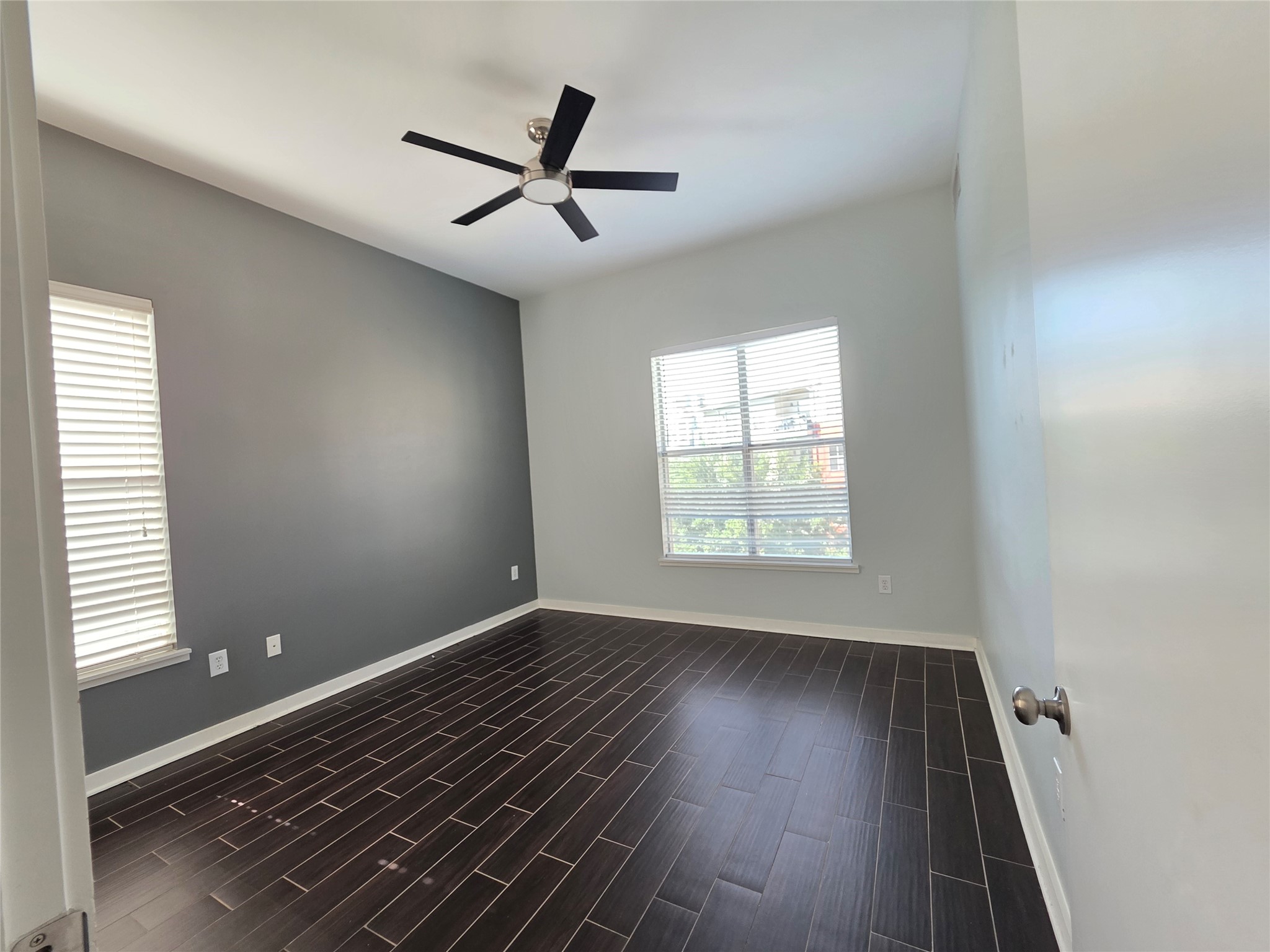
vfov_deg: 89.9
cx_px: 635
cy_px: 476
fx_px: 477
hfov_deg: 106.2
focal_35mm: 13
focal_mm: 2.2
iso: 200
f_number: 1.9
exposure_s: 1/120
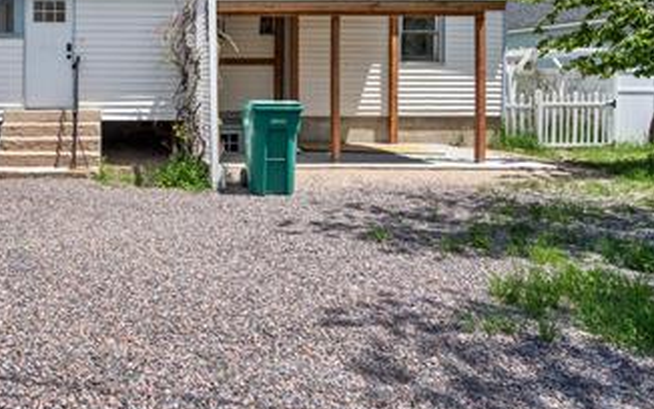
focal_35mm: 32
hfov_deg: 55.0
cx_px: 120
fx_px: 571
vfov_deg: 38.2
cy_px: 88
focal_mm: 16
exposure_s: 1/320
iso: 640
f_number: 10
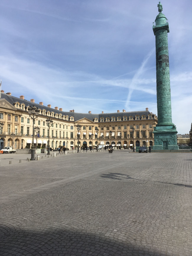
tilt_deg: +5.5
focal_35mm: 29
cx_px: 96
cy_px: 128
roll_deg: -0.6
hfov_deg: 48.2
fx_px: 214
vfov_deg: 61.7
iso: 25
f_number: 2.2
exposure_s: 1/2024
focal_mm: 4.15
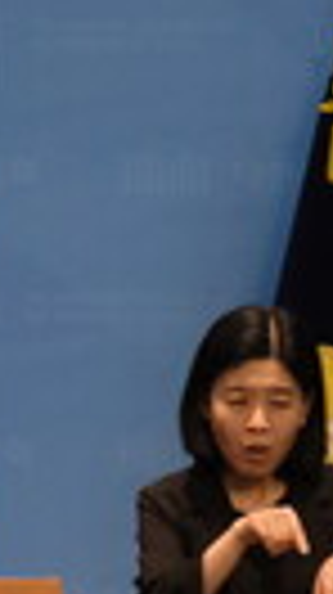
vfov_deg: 5.5
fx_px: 6216
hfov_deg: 3.0
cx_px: -360
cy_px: 486
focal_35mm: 395
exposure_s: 1/80
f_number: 13
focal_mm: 55
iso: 3200
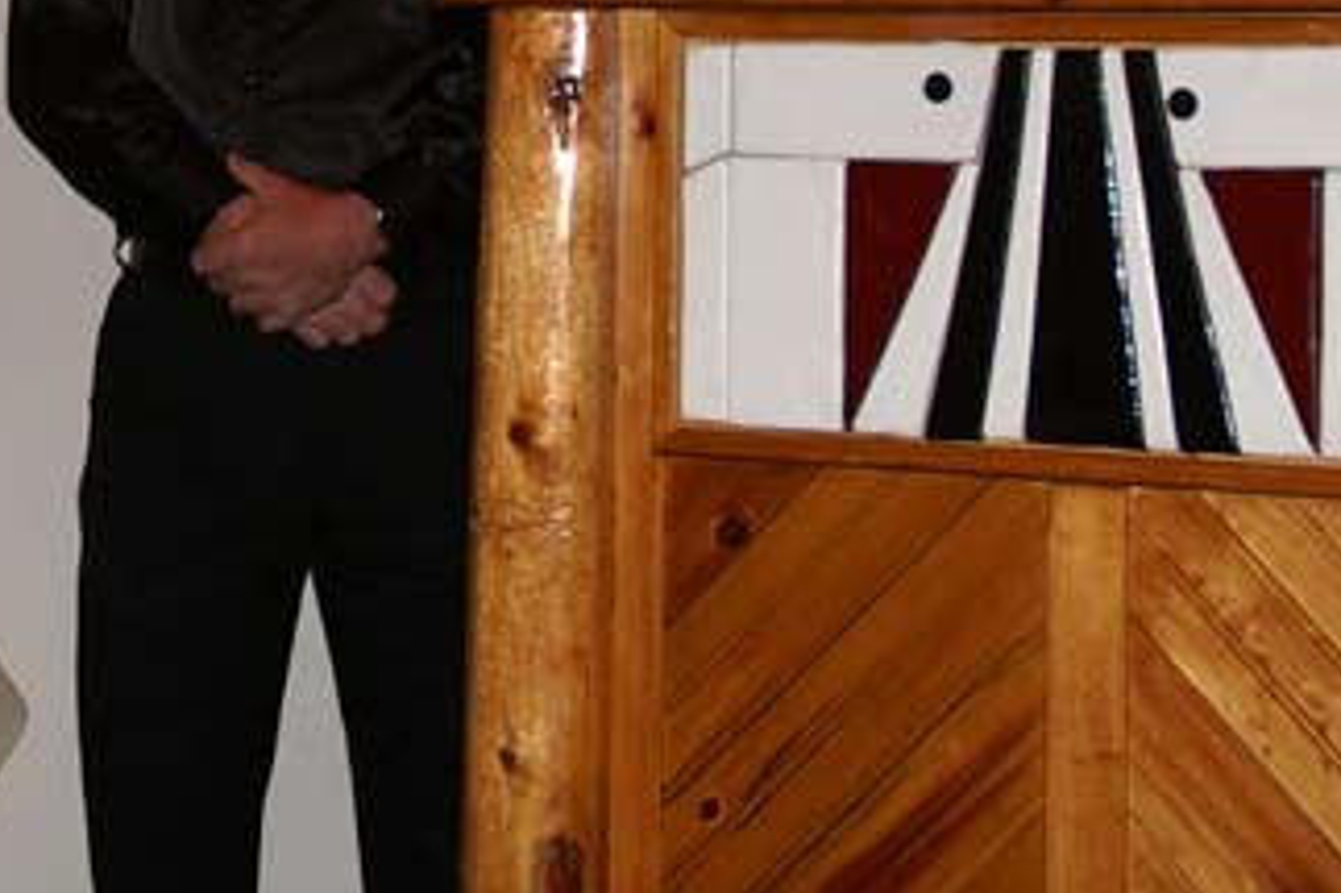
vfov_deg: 11.7
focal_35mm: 114
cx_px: 179
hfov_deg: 17.7
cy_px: -280
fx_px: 4244
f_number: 3.5
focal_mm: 24
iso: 200
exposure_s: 1/60
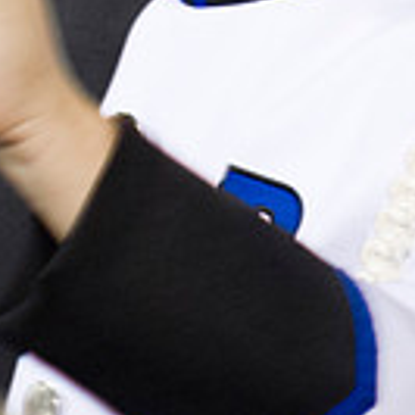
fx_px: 14052
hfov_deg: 1.7
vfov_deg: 1.7
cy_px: -159
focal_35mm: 1036
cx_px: 156
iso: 4000
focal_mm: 280
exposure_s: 1/125
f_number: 4
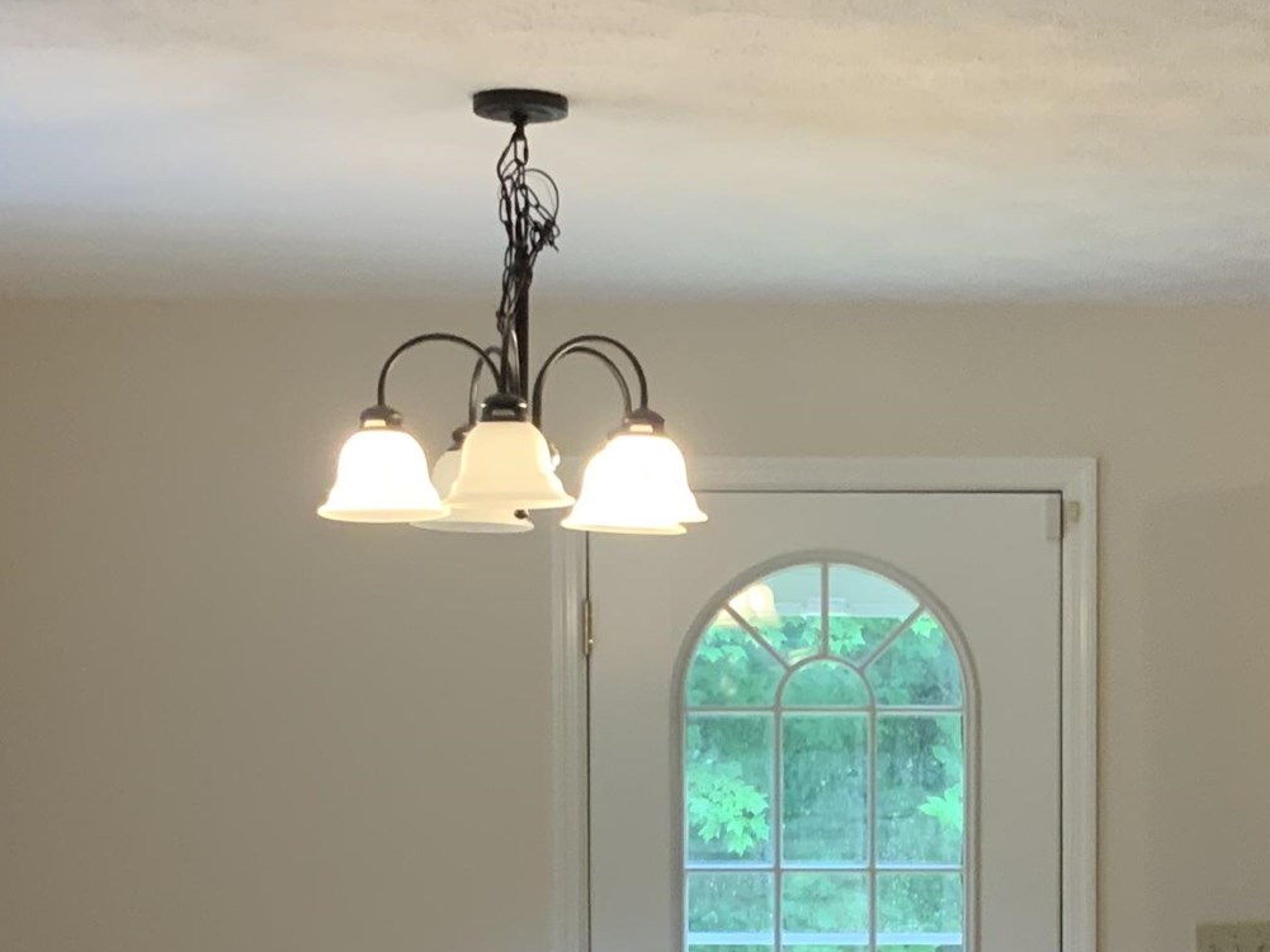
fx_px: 3266
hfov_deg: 21.8
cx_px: 982
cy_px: 927
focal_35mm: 89
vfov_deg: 16.3
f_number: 1.8
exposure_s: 1/60
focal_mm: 3
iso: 200
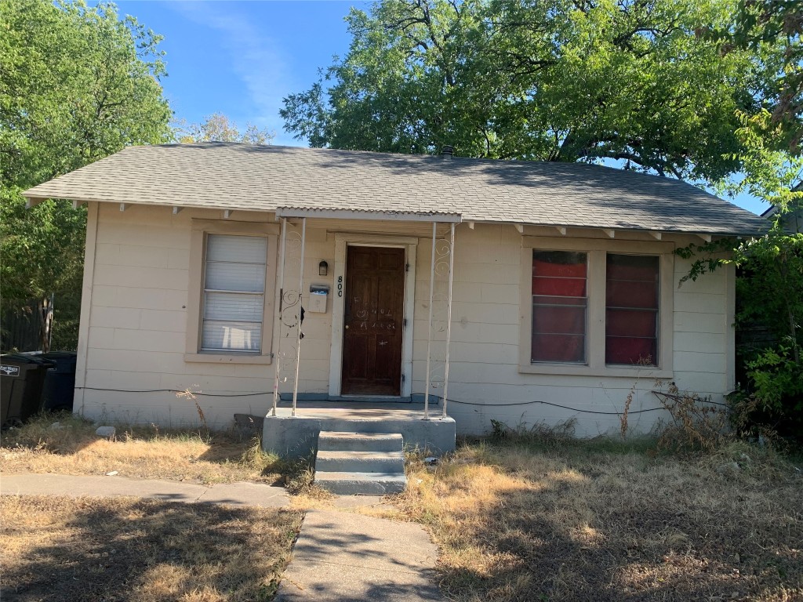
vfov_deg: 53.1
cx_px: 402
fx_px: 603
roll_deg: -3.4
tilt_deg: +2.6
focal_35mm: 26
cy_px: 301
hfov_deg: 67.3
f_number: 1.8
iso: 25
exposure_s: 1/656
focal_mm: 4.25
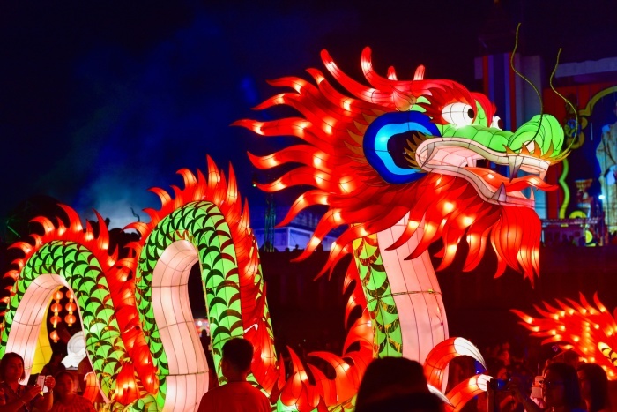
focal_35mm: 50
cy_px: 206
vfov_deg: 27.0
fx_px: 857
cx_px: 308
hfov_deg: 39.6
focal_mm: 50
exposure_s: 1/25
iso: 200
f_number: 3.5
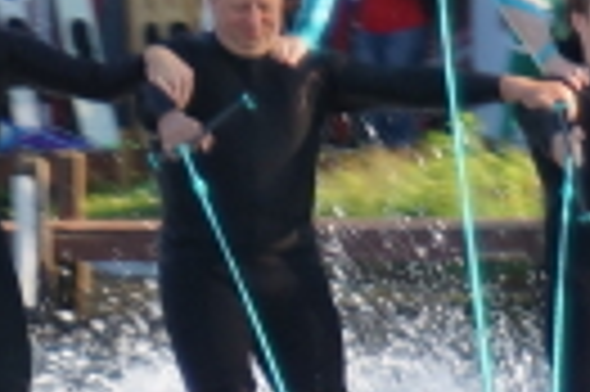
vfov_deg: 1.6
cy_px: -261
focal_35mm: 857
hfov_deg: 2.4
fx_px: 14025
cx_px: -491
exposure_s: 1/125
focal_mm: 75
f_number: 5.6
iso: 250
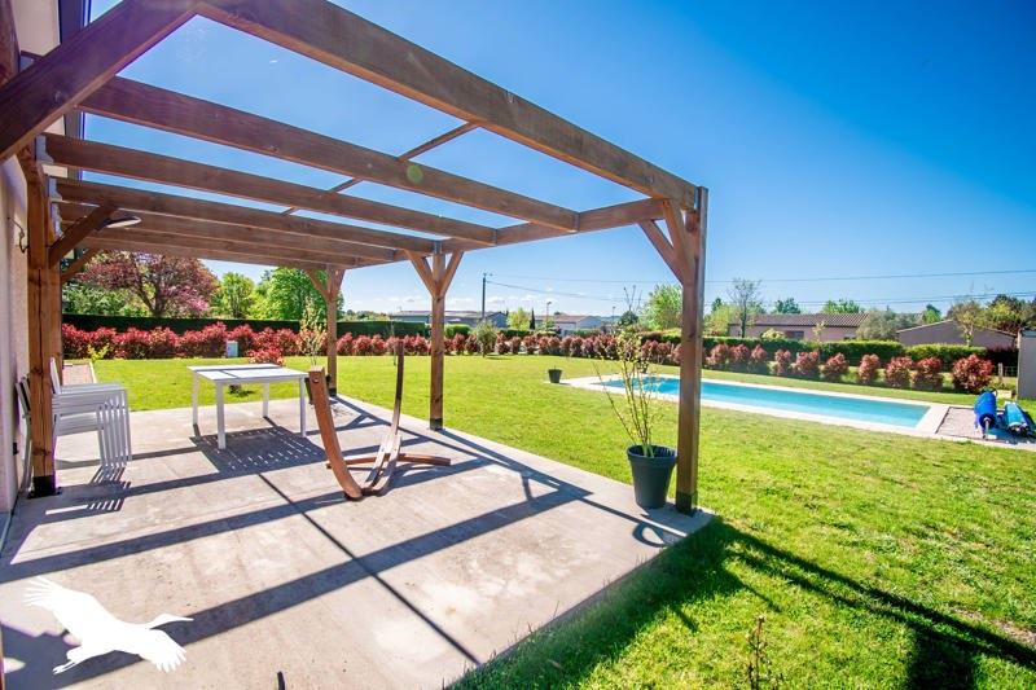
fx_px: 432
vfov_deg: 77.3
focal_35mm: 15
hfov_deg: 100.4
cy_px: 345
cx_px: 518
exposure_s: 1/400
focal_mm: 10
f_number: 5.6
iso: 100
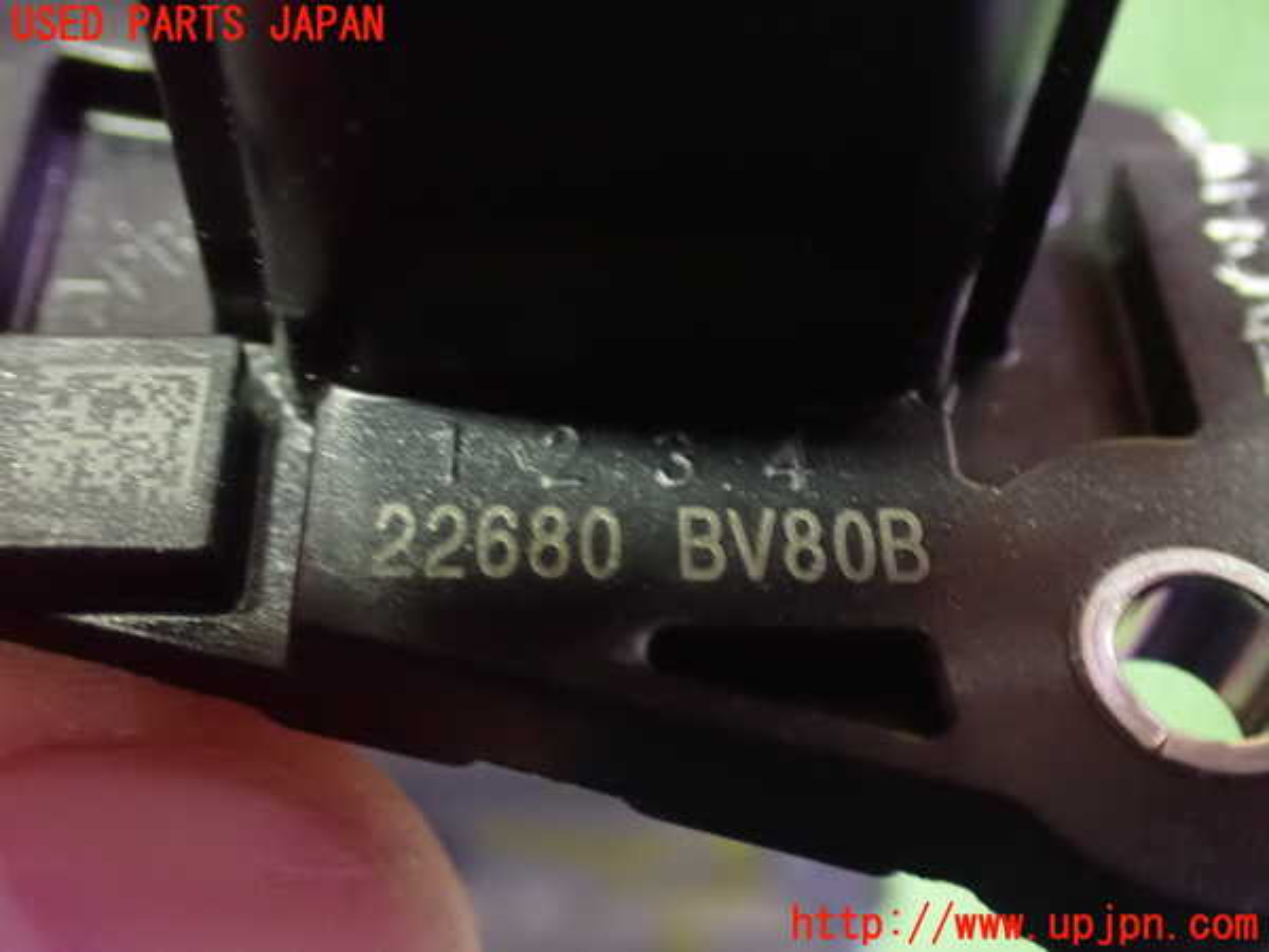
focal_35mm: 44
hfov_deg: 42.9
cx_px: 634
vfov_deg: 32.9
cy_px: 476
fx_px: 1613
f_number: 2.9
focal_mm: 7.84
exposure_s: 1/15
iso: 1600
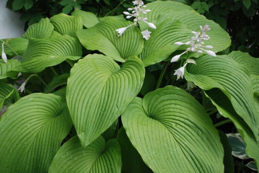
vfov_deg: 29.0
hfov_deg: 42.3
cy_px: 86
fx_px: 335
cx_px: 130
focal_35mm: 46
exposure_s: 1/50
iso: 200
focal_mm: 31
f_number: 4.2
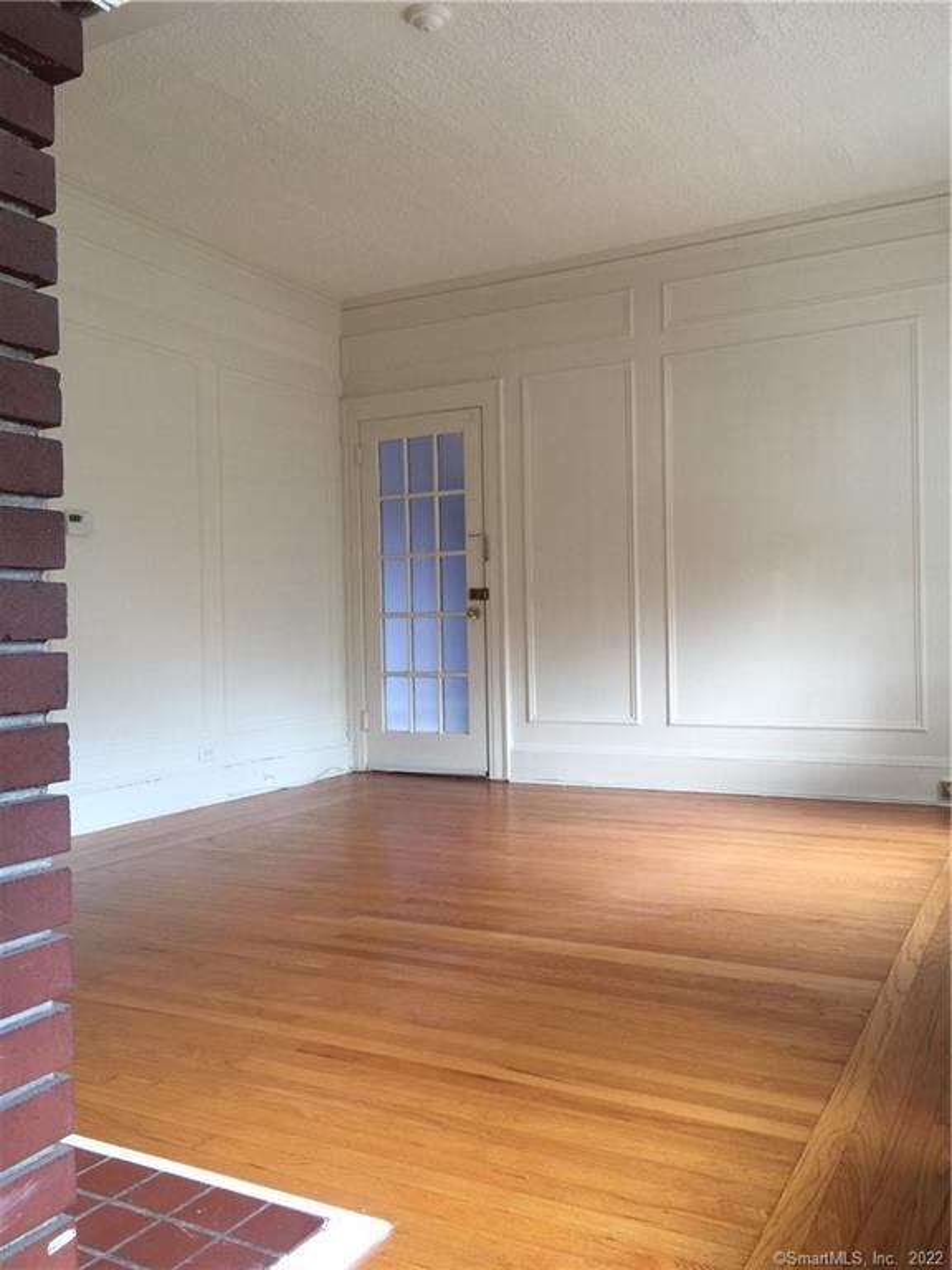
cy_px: 635
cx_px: 476
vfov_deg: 61.7
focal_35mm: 29
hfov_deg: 48.2
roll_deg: +1.0
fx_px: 1063
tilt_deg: -1.2
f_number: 2.2
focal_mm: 4.15
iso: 32
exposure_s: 1/15
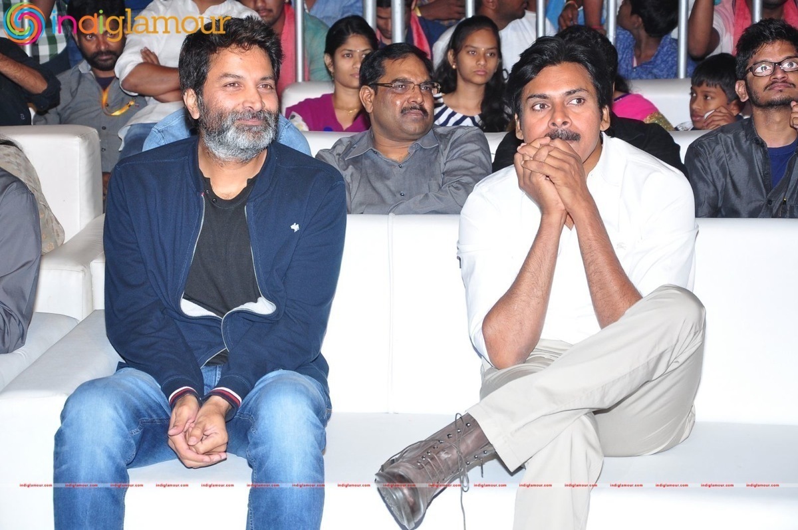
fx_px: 2192
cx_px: 399
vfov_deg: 13.8
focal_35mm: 99
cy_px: 265
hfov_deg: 20.6
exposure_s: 1/125
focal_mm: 66
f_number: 6.3
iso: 500
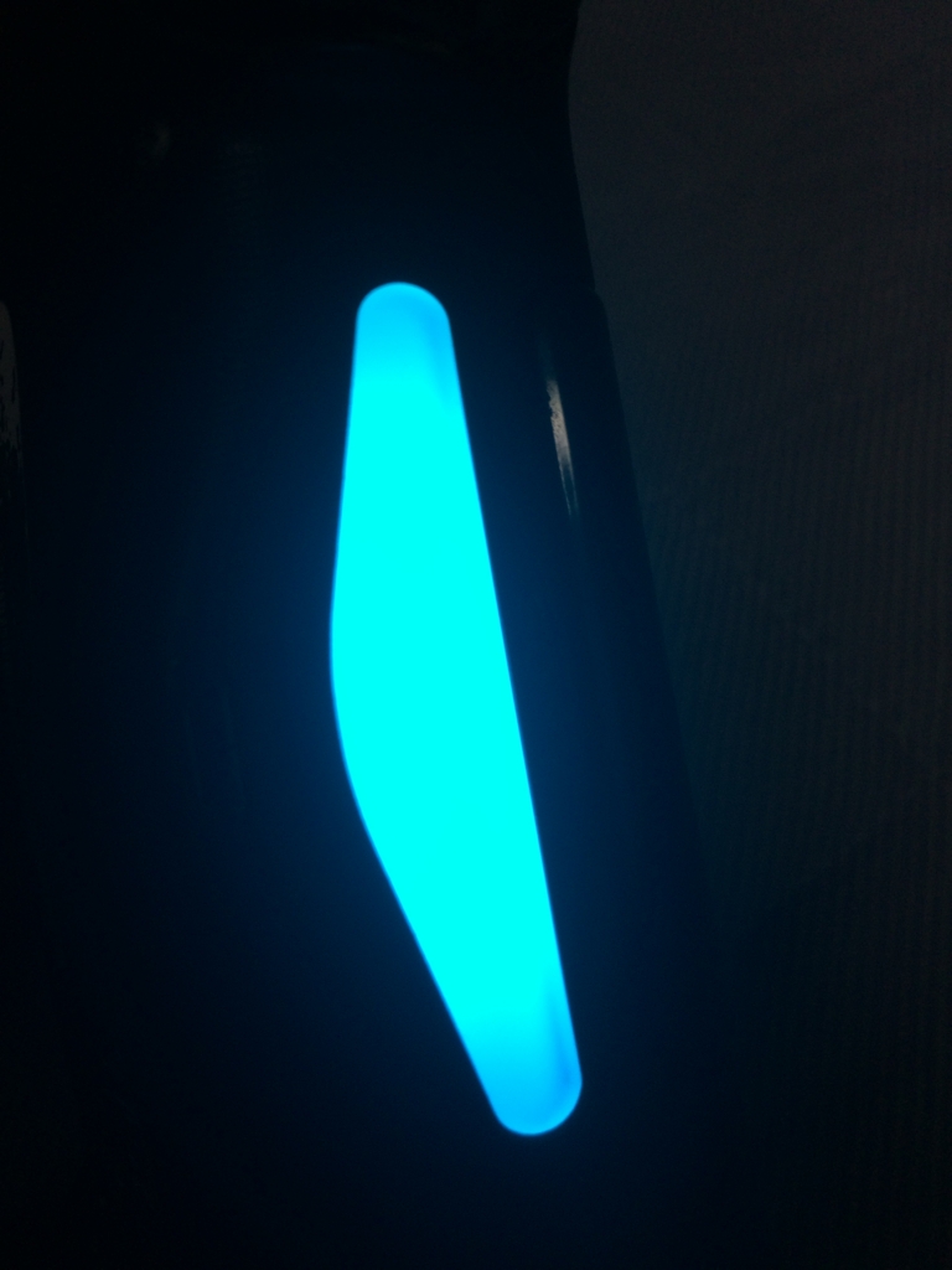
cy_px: 635
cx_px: 476
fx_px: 1063
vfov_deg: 61.7
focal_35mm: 29
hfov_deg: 48.2
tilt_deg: -57.6
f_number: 2.2
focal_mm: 4.15
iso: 40
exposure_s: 1/120
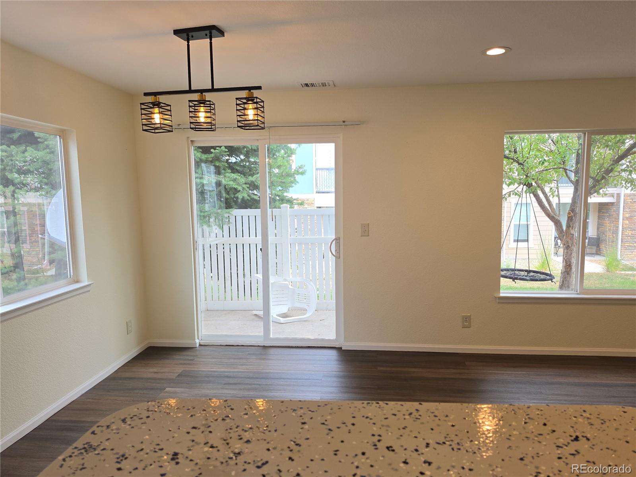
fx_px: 423
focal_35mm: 23
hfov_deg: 73.9
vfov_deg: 58.9
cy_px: 238
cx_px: 318
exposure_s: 1/120
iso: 20
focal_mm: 6.5
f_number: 1.4
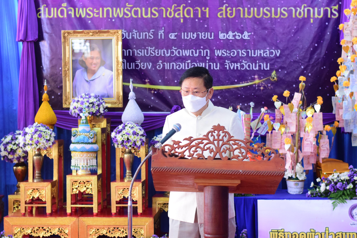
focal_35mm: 75
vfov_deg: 18.2
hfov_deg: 27.0
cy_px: 119
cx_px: 178
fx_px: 744
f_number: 3.2
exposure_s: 1/125
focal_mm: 50
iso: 2500
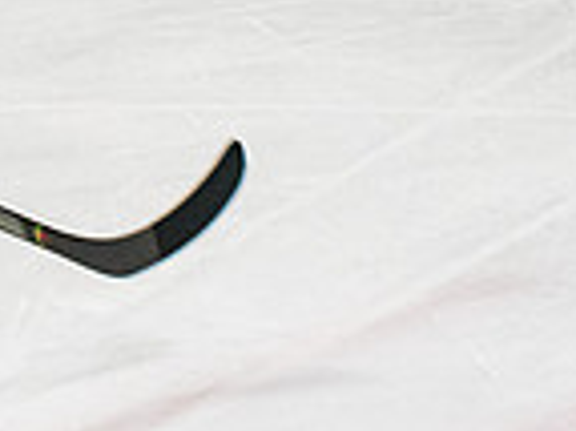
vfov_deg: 3.1
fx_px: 7897
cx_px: -337
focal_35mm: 475
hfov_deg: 4.2
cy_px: -259
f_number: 3.5
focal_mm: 70
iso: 2500
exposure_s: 1/800
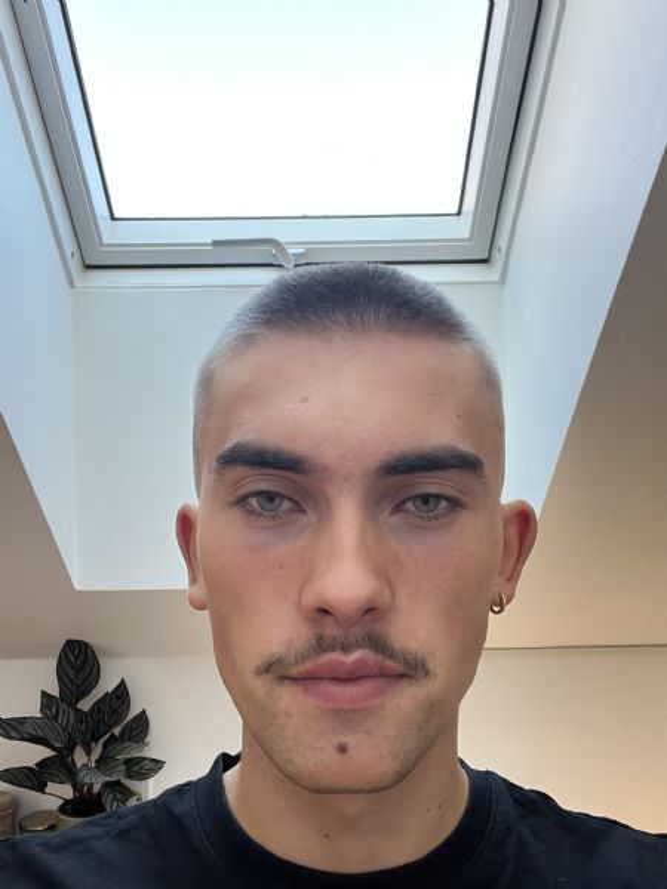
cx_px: 334
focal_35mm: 30
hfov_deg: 46.8
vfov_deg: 60.0
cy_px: 444
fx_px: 771
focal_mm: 2.71
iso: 100
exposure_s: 1/50
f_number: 2.2
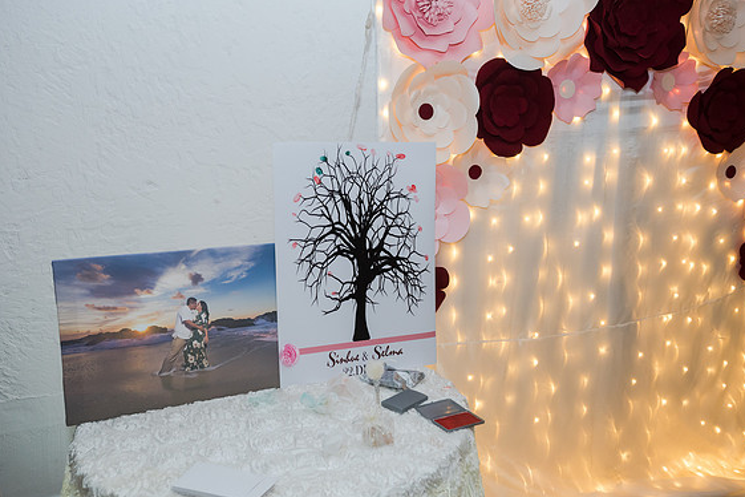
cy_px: 245
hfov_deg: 60.3
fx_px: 641
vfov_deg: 42.3
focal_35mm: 31
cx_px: 373
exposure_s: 1/100
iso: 1600
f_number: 3.5
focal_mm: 30
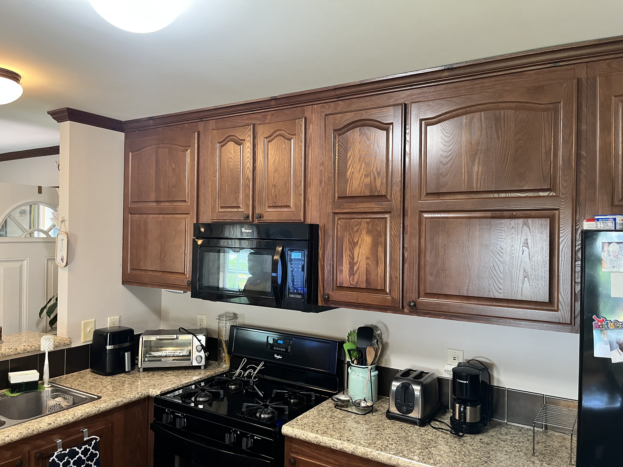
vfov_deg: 53.1
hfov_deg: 67.3
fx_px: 468
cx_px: 312
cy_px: 234
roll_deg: -1.1
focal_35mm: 26
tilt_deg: -0.3
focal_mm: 5.1
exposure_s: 1/60
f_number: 1.6
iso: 200
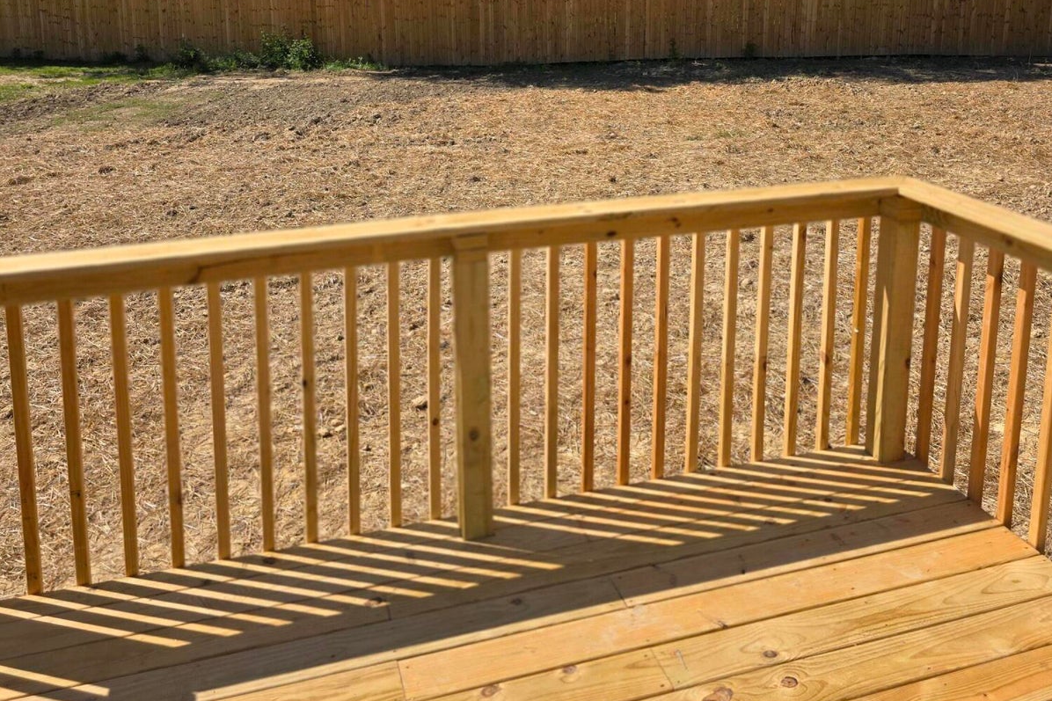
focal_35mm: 32
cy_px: 117
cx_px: 527
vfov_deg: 39.1
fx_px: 935
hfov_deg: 58.7
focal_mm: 6.3
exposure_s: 1/5608
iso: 80
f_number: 1.7
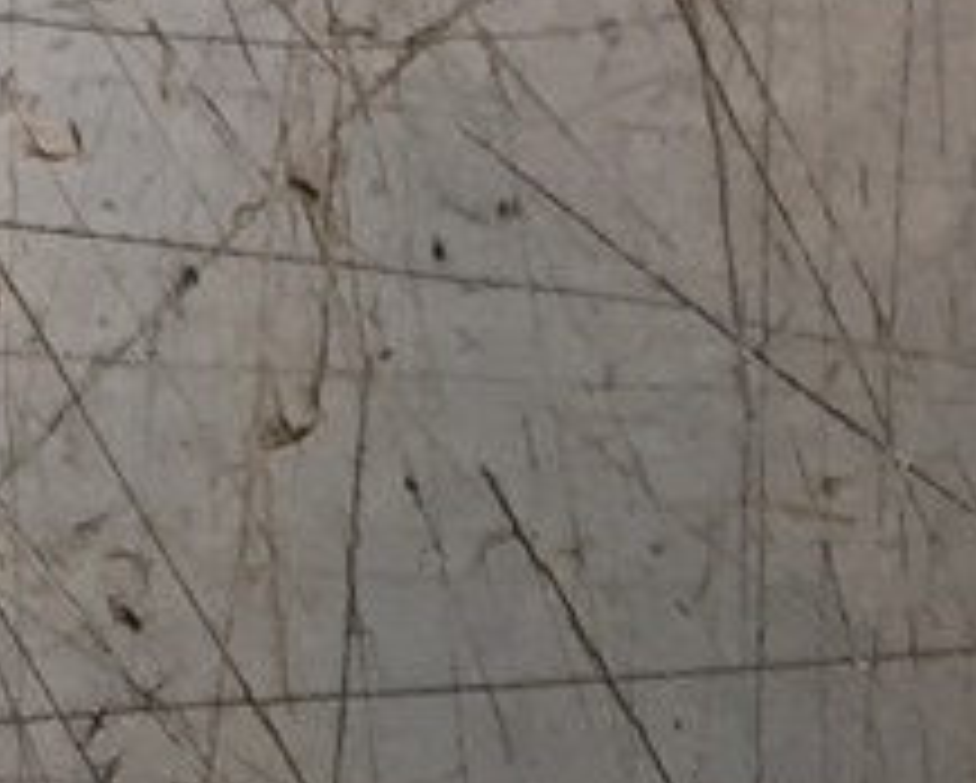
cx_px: -2177
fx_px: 6158
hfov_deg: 7.6
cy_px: -1809
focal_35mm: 213
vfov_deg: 6.5
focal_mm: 4.15
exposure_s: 1/101
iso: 32
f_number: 2.2
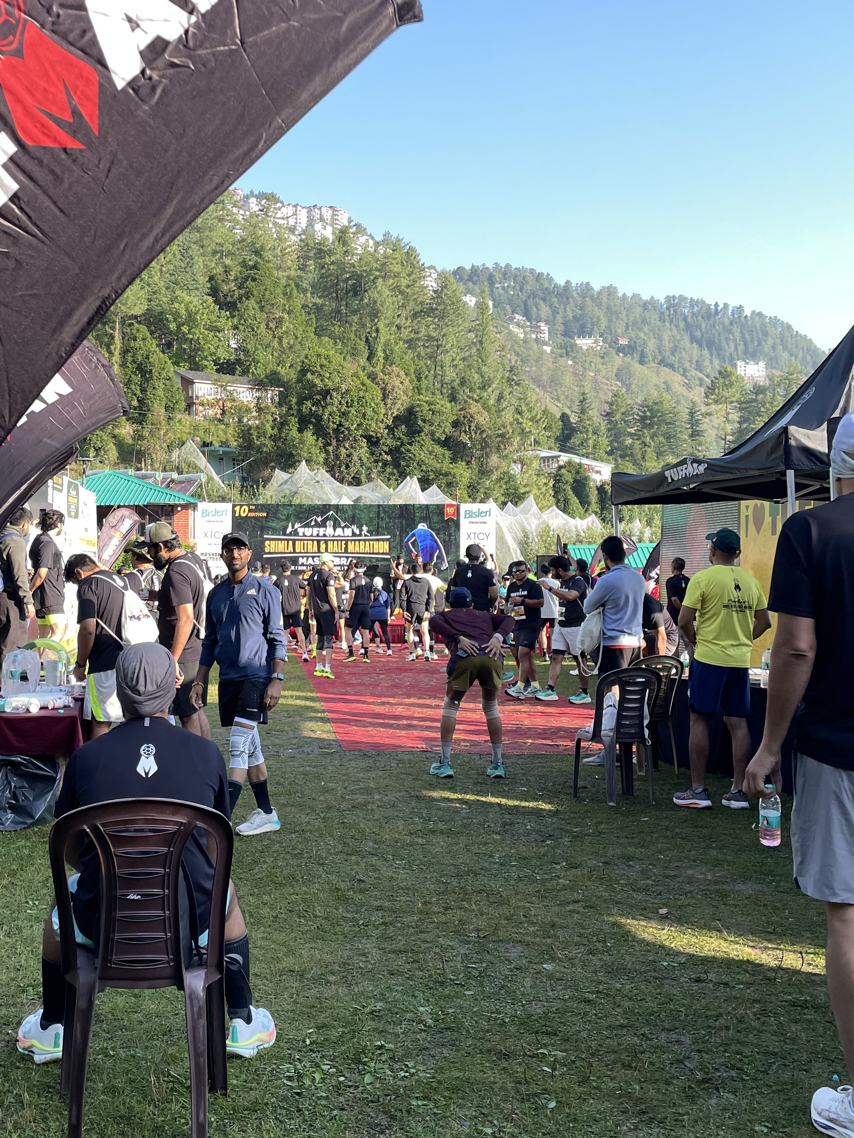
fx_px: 1283
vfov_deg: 47.8
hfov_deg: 36.4
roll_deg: +0.7
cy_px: 511
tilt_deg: +3.2
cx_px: 273
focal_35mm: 39
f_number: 1.6
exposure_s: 1/698
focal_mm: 4.2
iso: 32
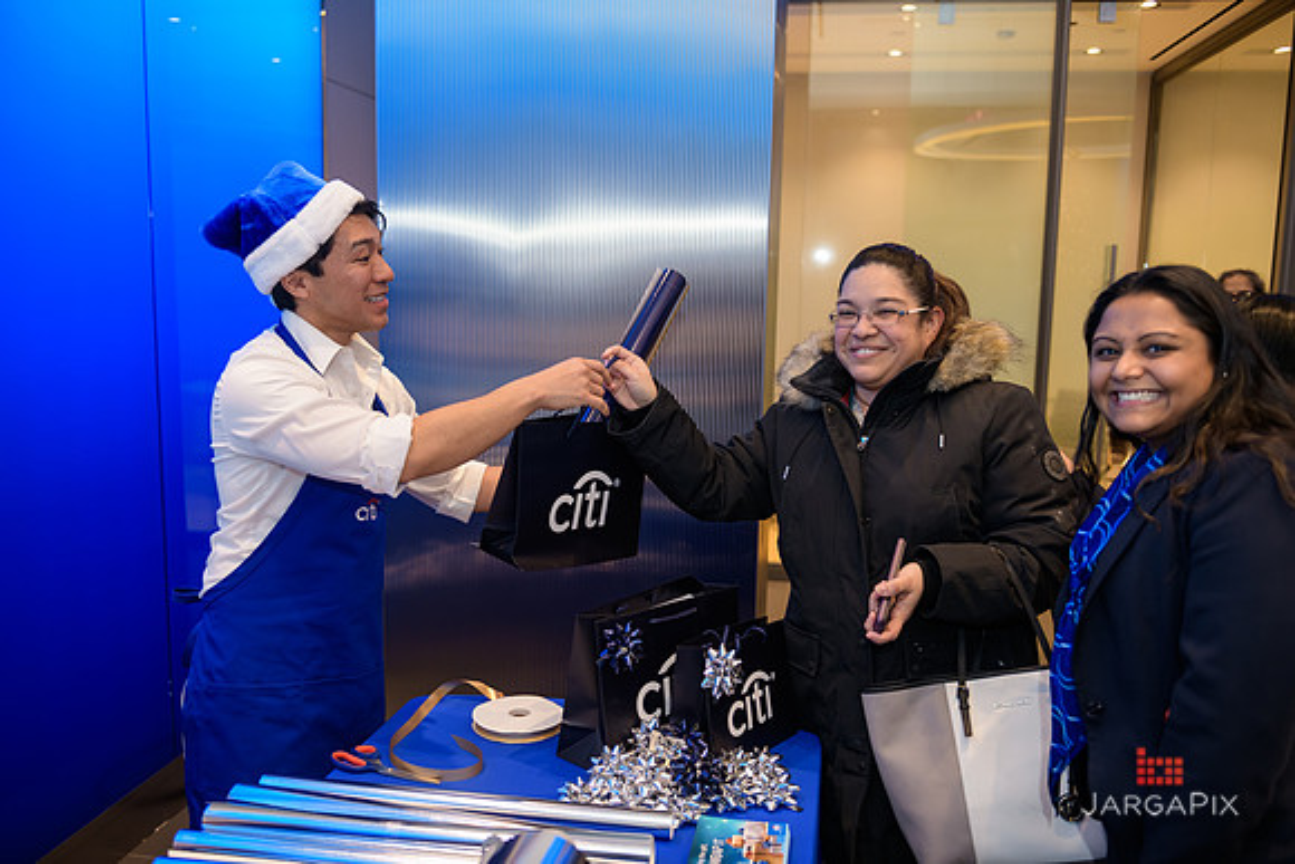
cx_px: 648
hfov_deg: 58.7
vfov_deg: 41.1
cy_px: 432
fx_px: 1151
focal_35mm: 32
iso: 400
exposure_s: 1/125
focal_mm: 32
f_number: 3.2
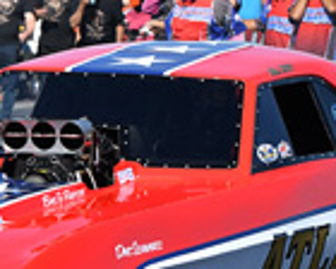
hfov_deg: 5.5
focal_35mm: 352
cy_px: 149
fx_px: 3500
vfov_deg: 4.4
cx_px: 134
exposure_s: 1/1250
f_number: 5.6
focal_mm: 70
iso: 160
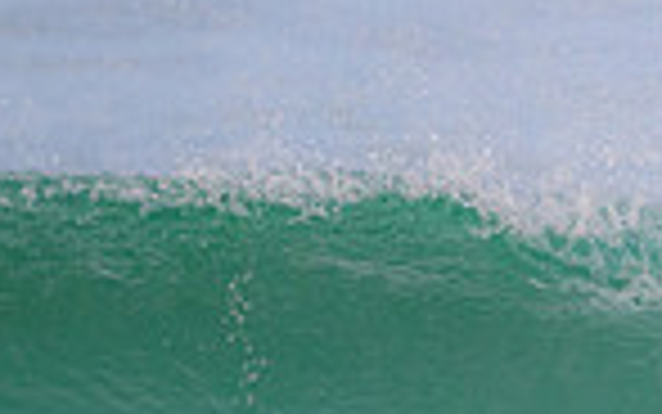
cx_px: 1230
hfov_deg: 0.6
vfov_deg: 0.4
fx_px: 58604
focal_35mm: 3247
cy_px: 523
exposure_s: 1/2000
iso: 1800
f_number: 11
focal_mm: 660
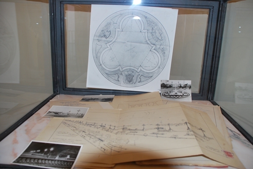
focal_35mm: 30
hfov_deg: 61.9
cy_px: 84
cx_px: 126
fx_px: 211
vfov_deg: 43.7
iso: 200
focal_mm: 20
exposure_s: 1/60
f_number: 3.8
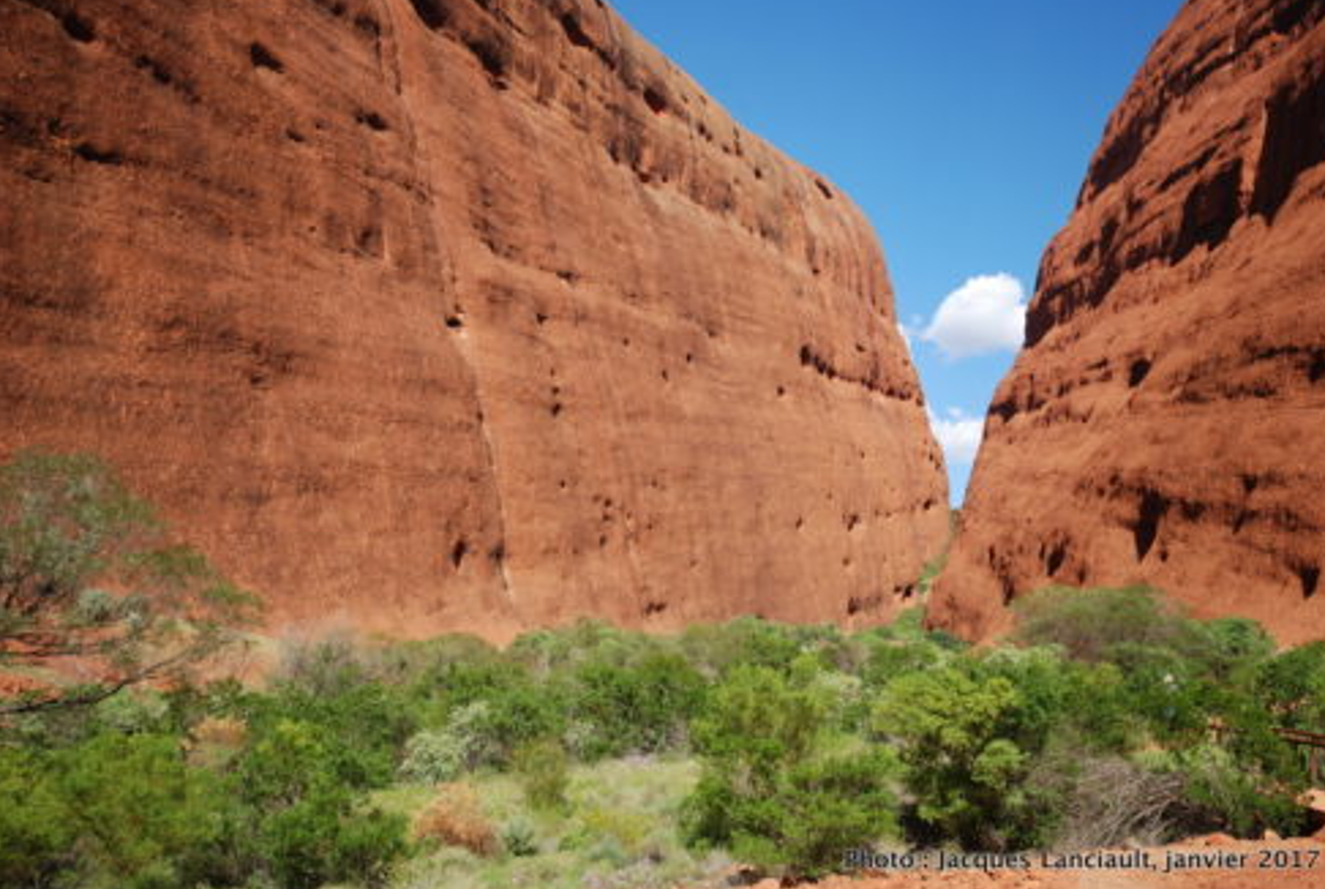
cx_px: 671
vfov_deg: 36.1
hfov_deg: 51.8
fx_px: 1364
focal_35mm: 37
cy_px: 443
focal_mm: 24
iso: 100
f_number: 5
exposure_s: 1/320
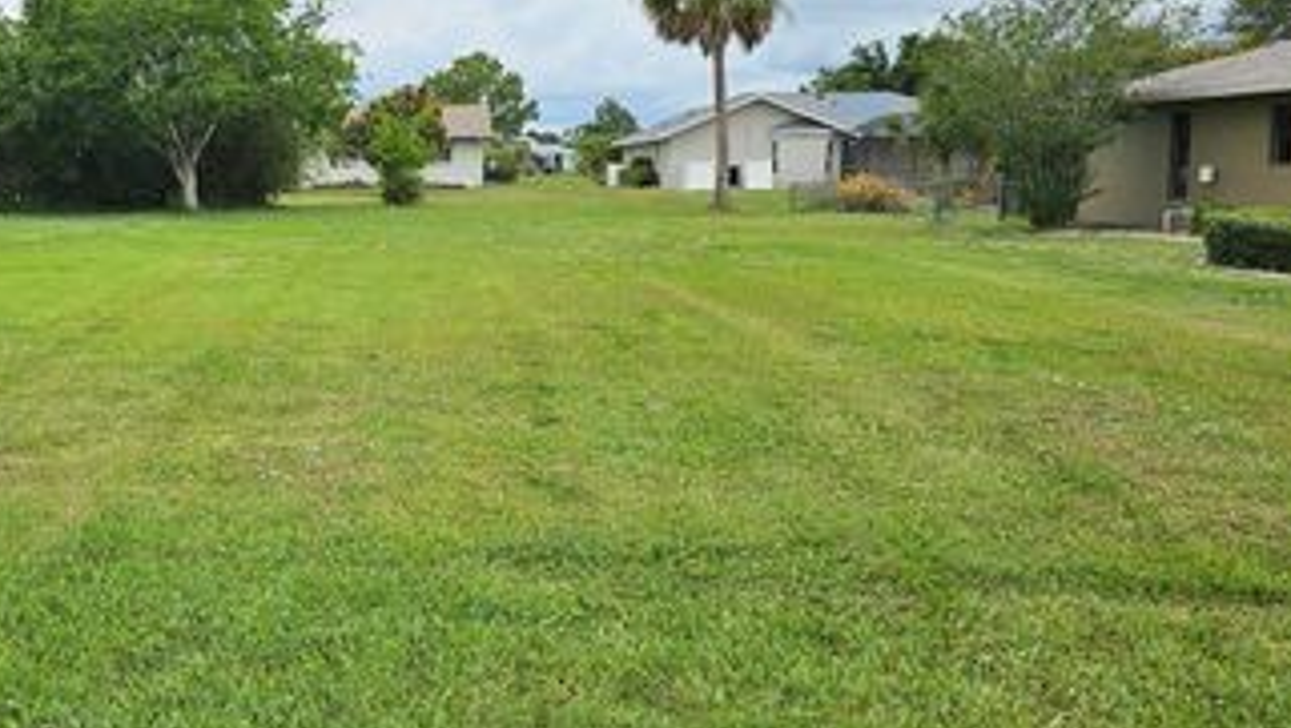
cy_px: 300
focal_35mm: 39
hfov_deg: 49.2
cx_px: 298
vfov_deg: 30.4
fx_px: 1336
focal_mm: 6.3
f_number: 1.7
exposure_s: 1/1384
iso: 10
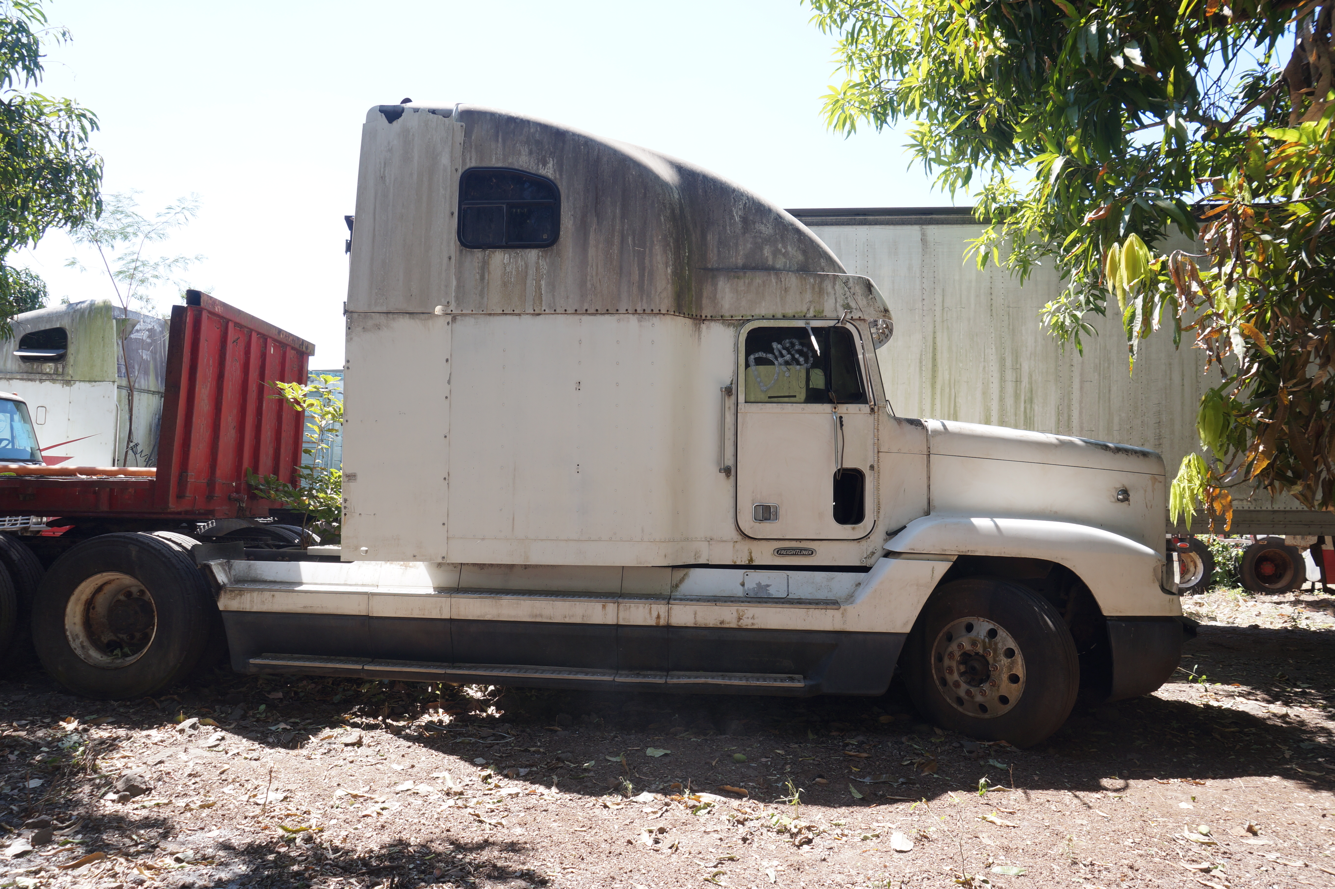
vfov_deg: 47.9
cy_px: 444
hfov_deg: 67.4
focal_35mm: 27
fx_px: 1001
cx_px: 668
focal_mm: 18
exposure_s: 1/80
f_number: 7.1
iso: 100
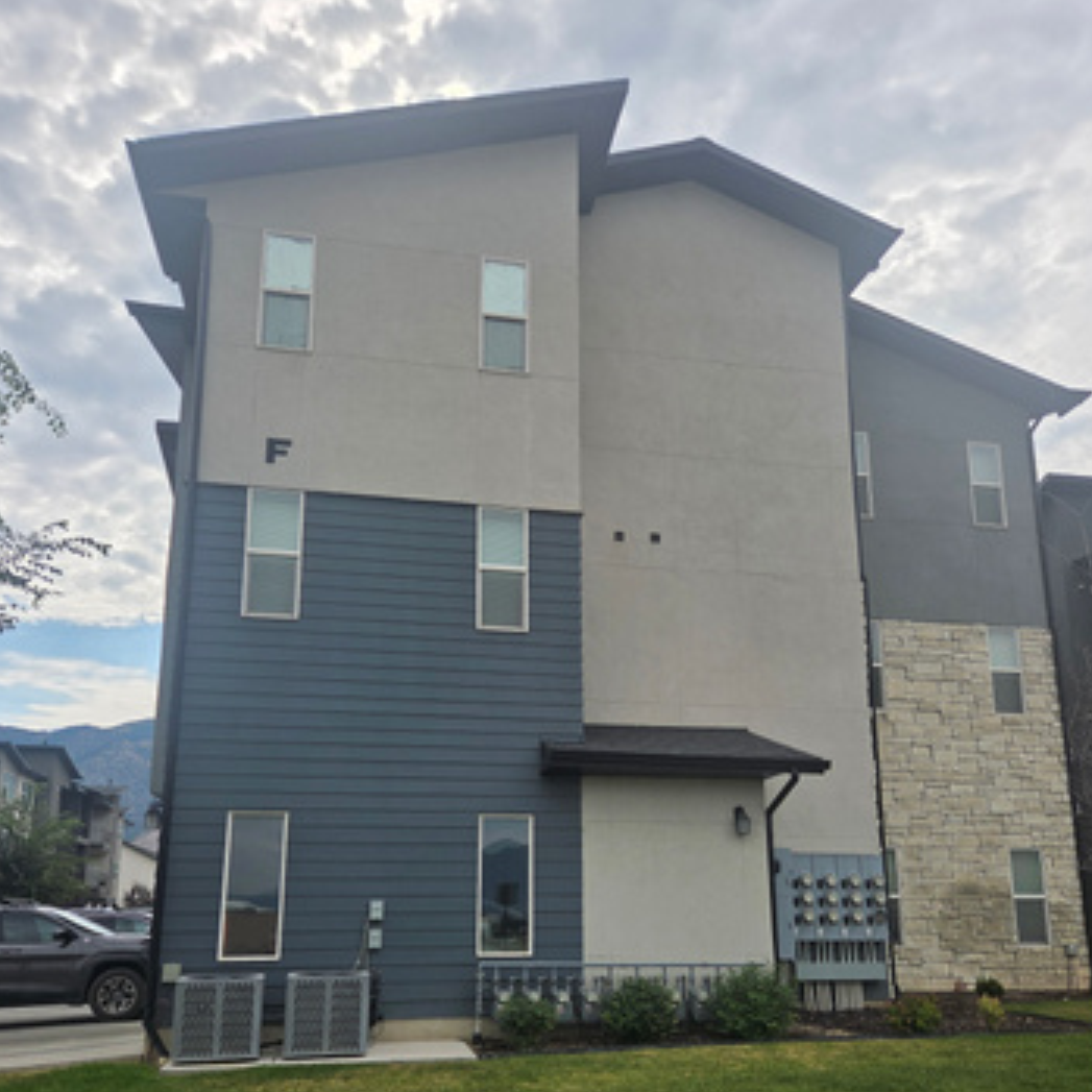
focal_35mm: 28
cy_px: 698
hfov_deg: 57.3
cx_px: 548
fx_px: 999
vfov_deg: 56.5
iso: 80
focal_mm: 5.4
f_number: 1.8
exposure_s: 1/7891
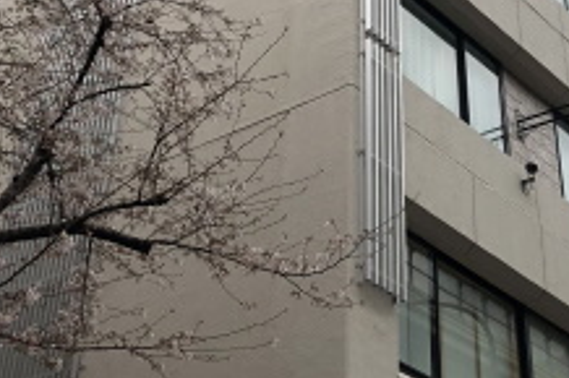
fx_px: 1169
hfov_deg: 27.3
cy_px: -26
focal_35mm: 74
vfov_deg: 17.8
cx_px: 249
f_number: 1.8
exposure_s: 1/410
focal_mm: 3.99
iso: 20
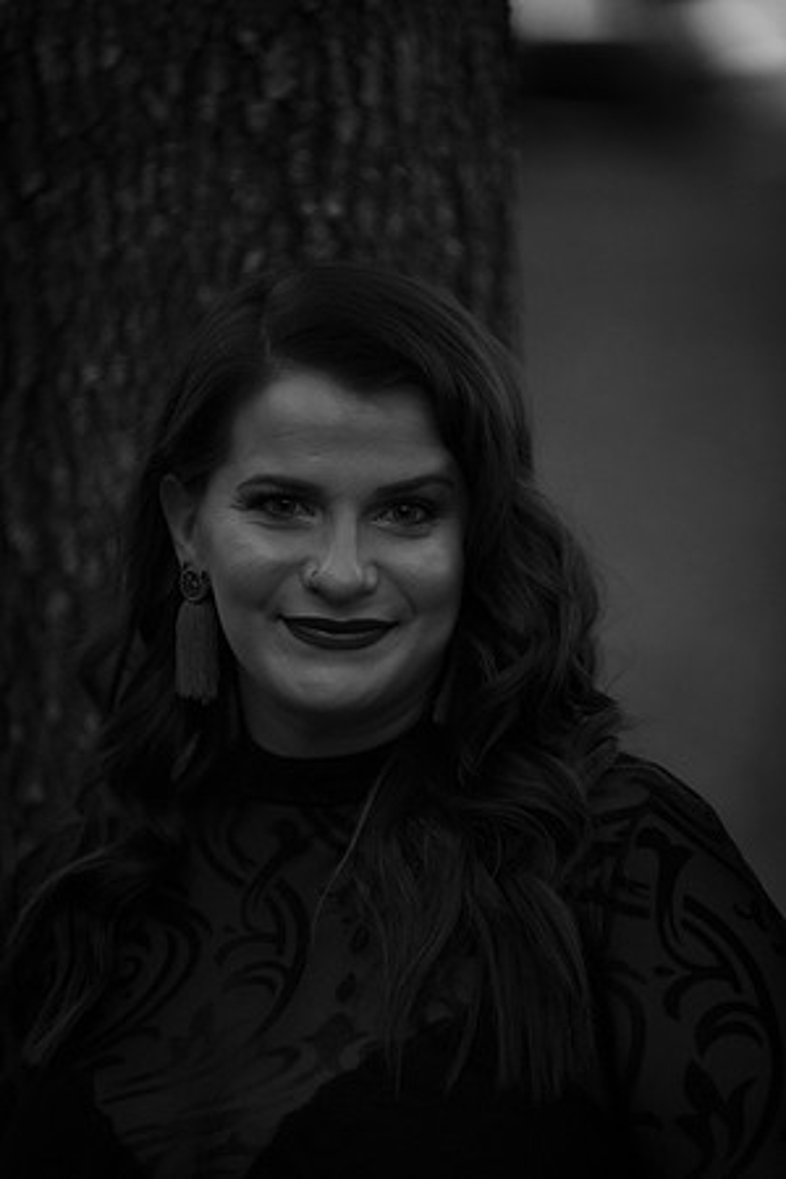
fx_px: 6549
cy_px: 590
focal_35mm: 200
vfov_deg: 10.3
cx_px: 393
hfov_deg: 6.9
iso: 2000
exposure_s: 1/250
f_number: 2.8
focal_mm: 200
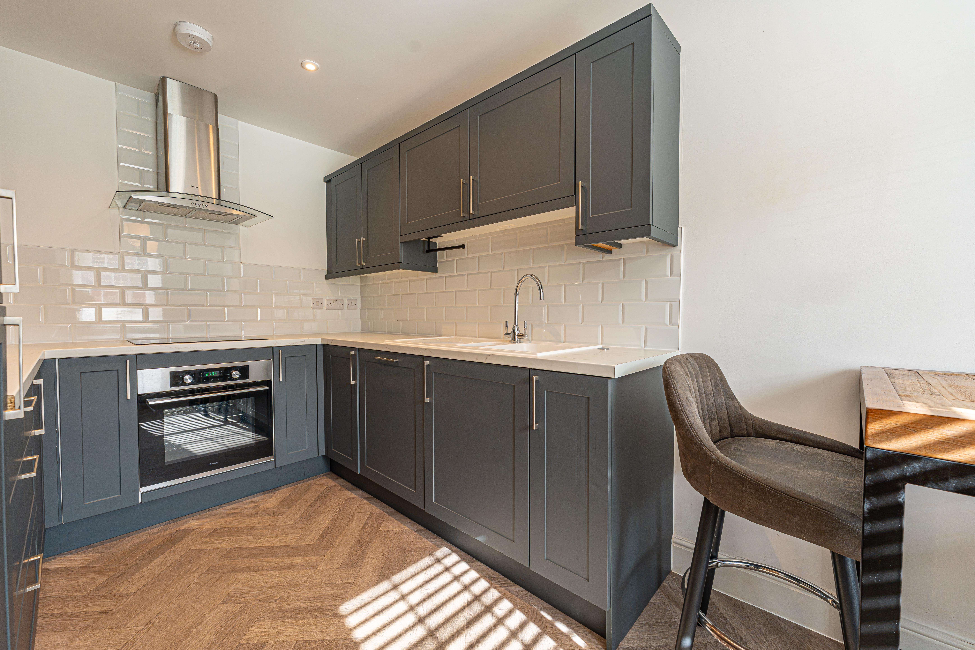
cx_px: 488
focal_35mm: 14
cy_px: 325
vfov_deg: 81.2
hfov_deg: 104.3
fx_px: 379
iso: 800
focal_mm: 14
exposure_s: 1/100
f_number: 7.1
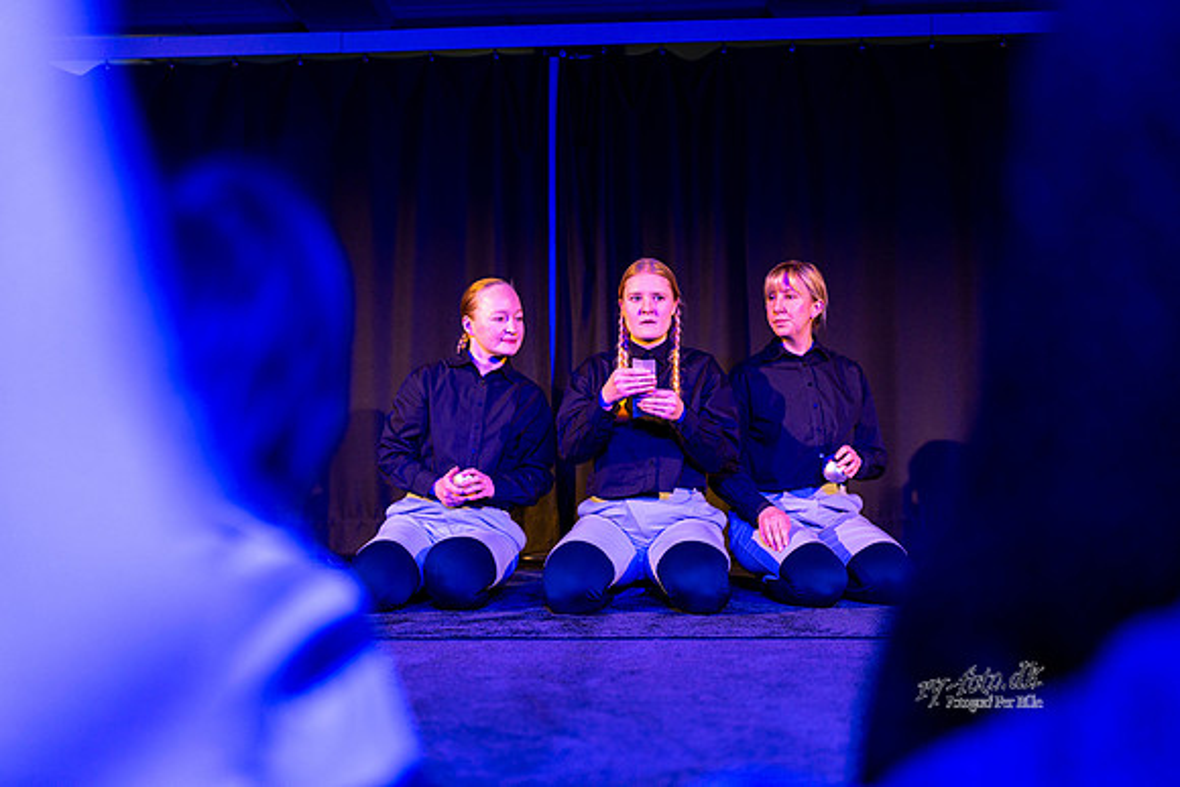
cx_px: 590
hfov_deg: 54.4
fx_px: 1147
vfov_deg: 37.9
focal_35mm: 35
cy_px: 394
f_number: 1.4
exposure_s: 1/160
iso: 1000
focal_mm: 35
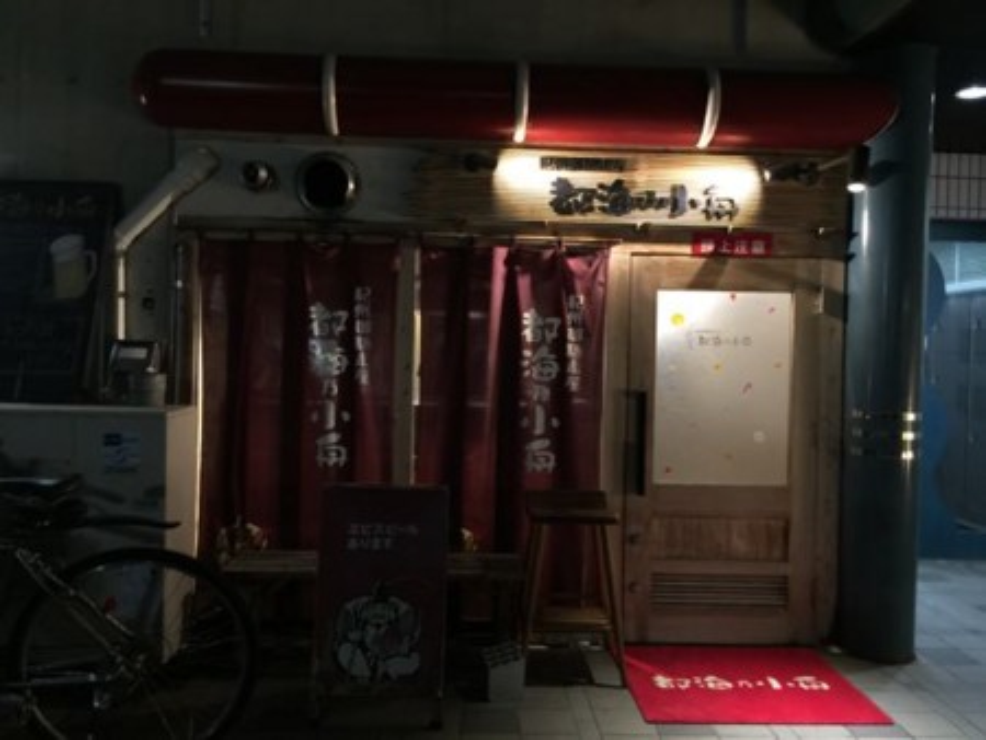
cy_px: 370
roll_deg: -1.8
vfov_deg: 48.3
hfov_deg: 61.6
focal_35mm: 29
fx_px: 826
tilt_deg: +0.1
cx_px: 493
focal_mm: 4.15
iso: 80
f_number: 2.2
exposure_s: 1/4
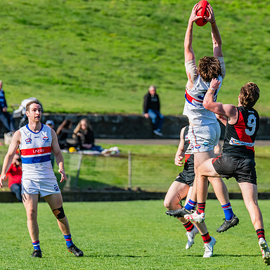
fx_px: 4209
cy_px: 132
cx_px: 185
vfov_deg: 3.7
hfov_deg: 3.7
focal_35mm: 477
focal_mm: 330
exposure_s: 1/1600
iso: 800
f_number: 9
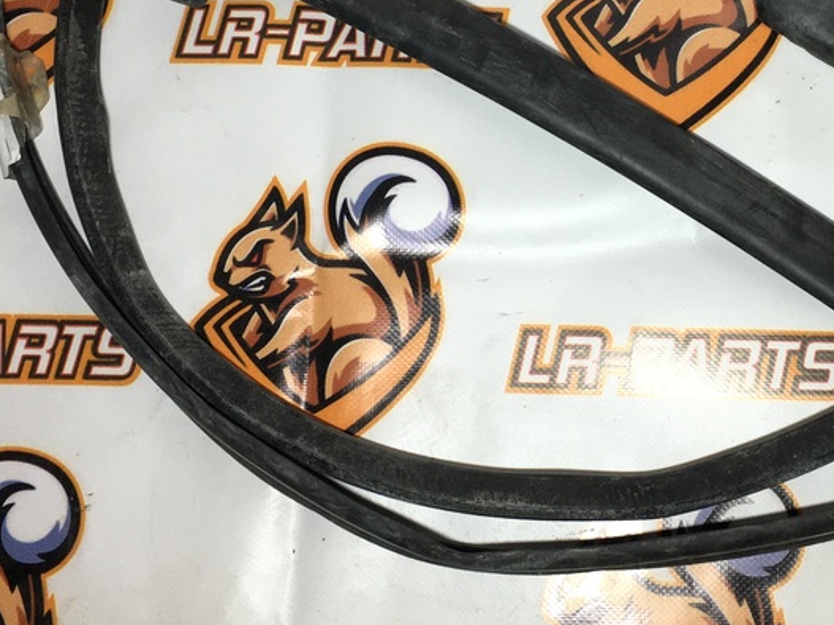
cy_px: 100
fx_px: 1590
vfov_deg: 21.9
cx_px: 598
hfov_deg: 29.1
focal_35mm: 66
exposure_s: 1/100
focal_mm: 4.15
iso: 40
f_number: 2.2
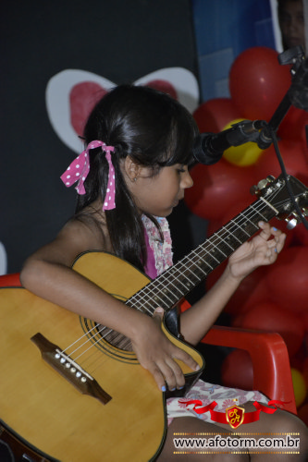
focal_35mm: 168
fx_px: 2157
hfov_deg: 8.2
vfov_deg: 12.2
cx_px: 154
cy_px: 231
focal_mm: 112
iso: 3200
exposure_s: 1/60
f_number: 5.6
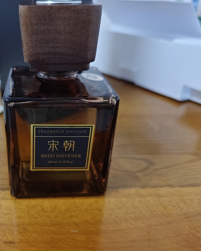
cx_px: 60
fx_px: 245
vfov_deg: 54.2
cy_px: 129
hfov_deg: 43.6
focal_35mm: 33
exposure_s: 1/351
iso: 7266
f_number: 1.68
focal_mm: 6.45
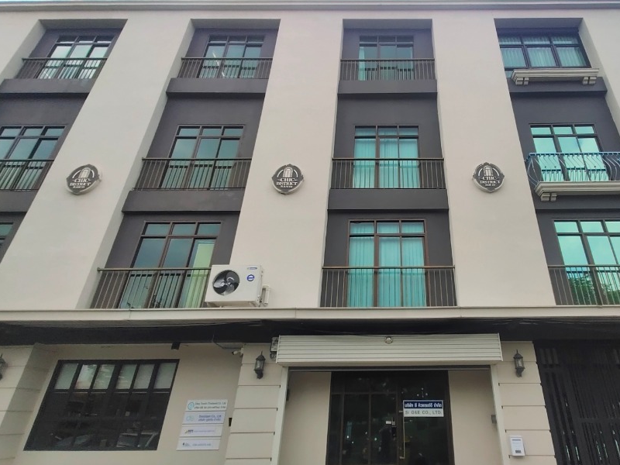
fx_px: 358
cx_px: 384
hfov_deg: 80.4
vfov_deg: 65.7
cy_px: 261
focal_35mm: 20
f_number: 2.2
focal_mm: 1.64
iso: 50
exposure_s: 1/1336
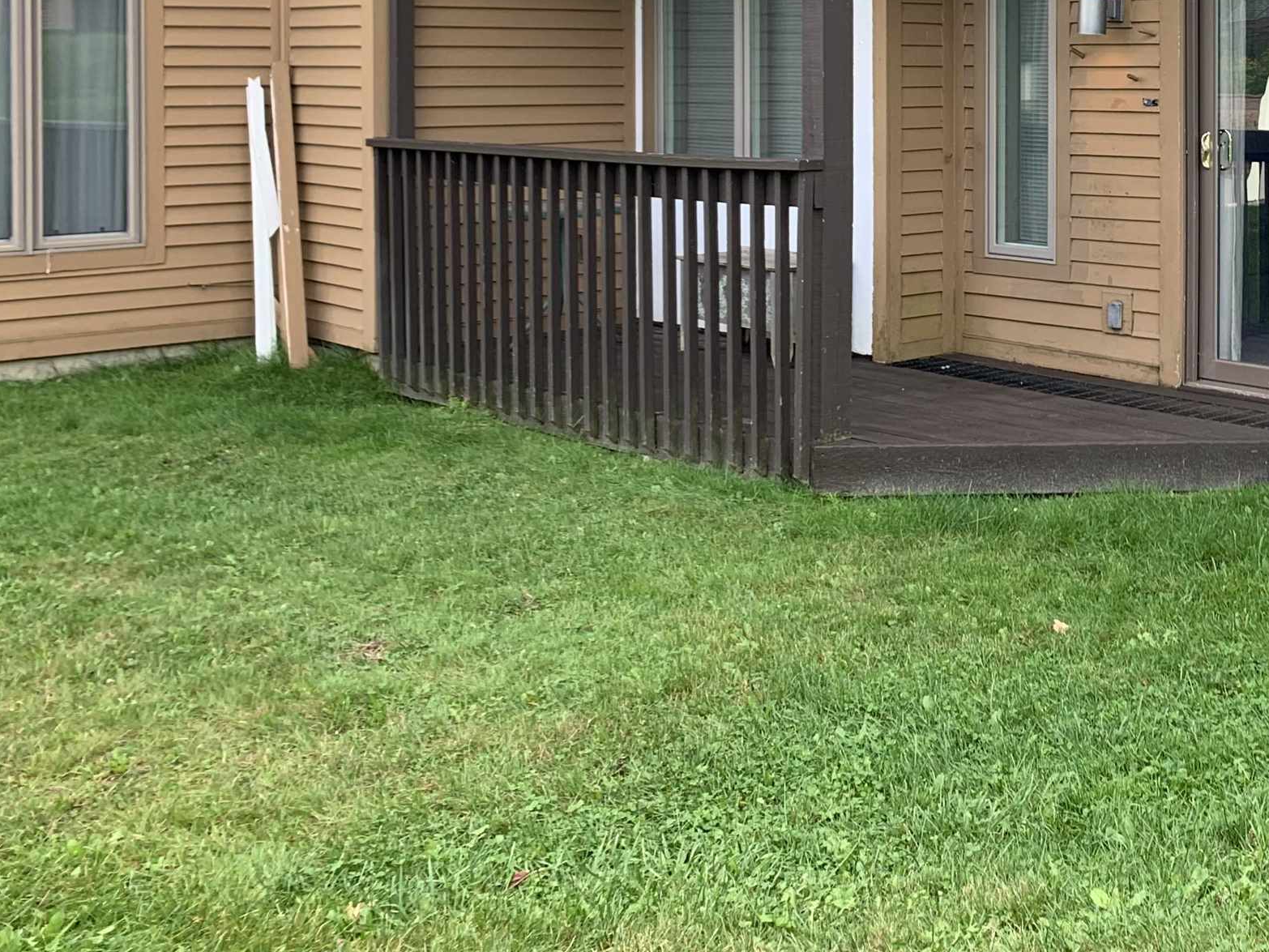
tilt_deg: -2.5
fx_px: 1870
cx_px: 1216
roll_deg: +0.0
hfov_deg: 34.7
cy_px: 96
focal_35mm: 51
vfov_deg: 27.5
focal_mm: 4.25
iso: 25
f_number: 1.8
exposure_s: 1/122
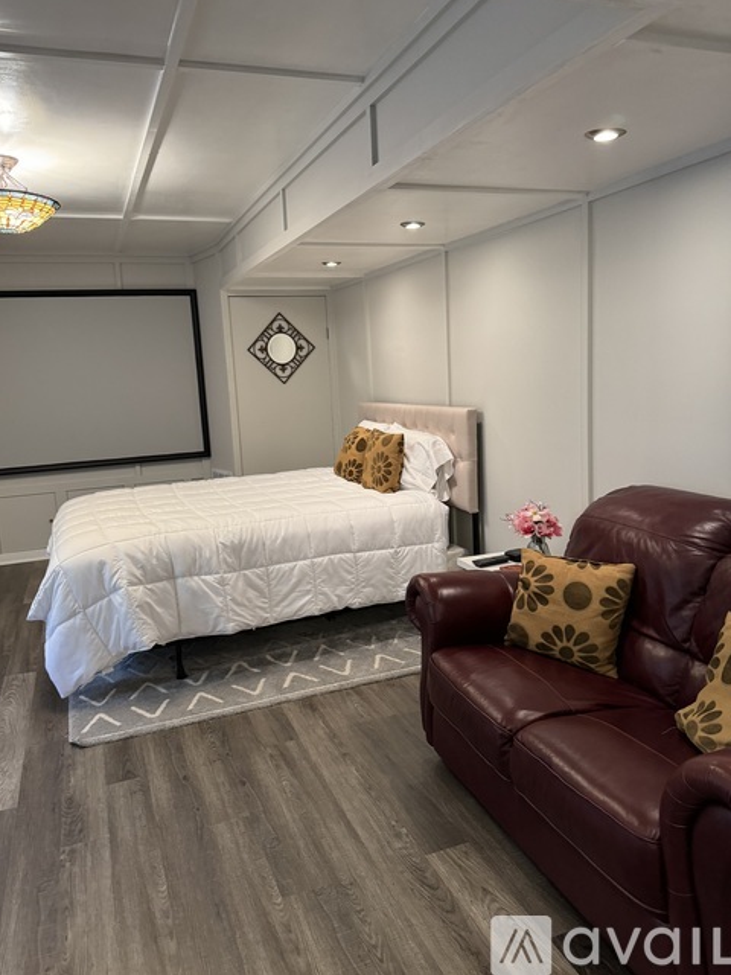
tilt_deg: -10.1
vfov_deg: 69.4
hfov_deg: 54.9
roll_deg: +3.6
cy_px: 468
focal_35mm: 25
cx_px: 356
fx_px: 704
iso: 400
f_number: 1.78
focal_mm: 6.76
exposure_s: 1/60
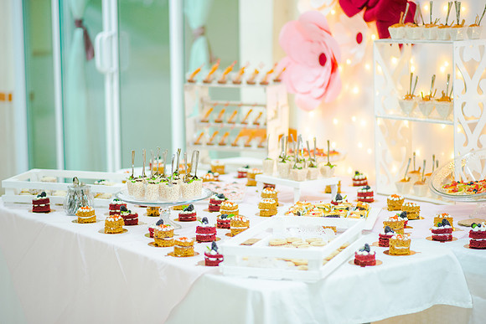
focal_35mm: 85
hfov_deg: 23.9
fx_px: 1148
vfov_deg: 16.1
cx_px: 243
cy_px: 162
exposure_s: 1/125
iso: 800
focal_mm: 85
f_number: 1.8
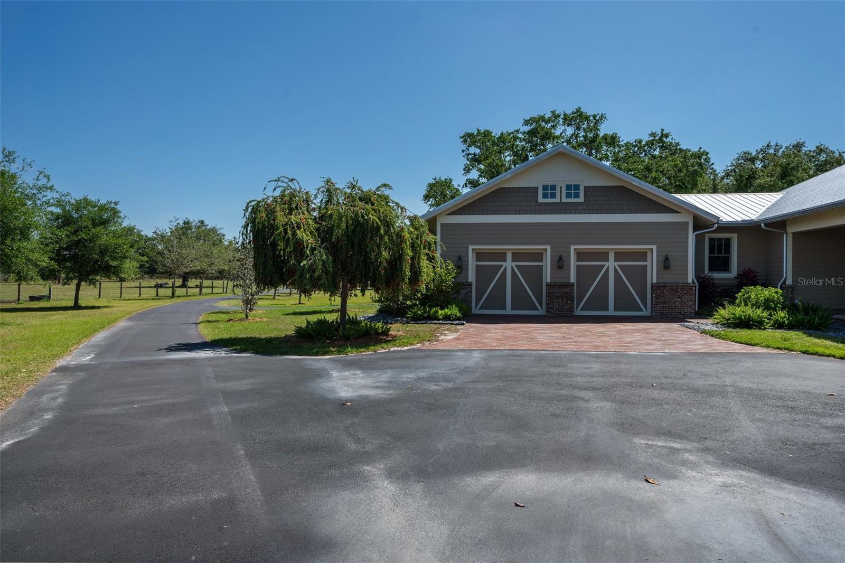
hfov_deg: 73.8
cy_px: 282
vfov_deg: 53.1
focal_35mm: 24
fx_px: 563
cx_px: 422
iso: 125
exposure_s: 1/50
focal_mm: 24
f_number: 9
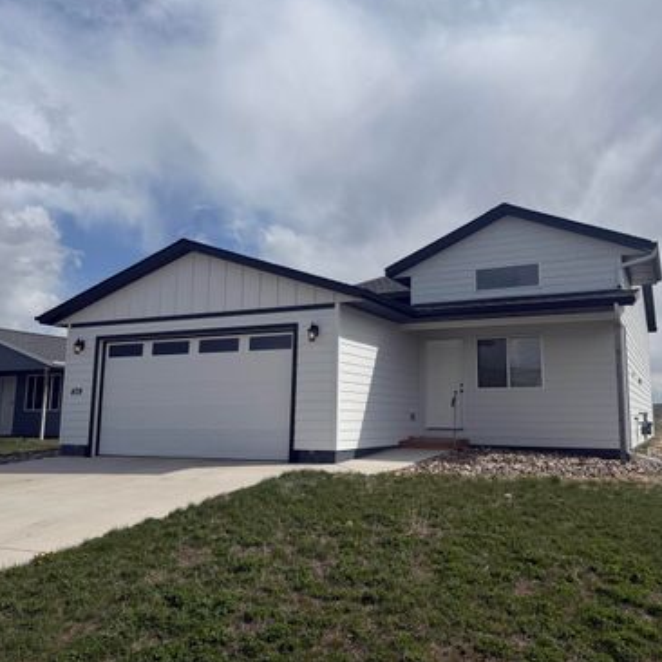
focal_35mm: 29
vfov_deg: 55.6
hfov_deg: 55.4
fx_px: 627
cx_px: 380
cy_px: 326
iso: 80
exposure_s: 1/9091
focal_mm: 6.76
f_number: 1.78
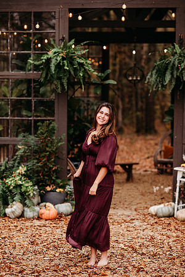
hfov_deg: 16.1
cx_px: 92
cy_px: 138
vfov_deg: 23.9
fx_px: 655
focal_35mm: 85
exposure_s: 1/500
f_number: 2.2
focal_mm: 85
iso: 250
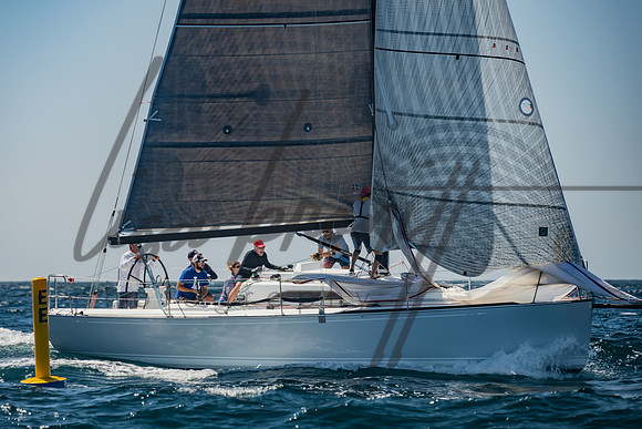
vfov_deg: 5.4
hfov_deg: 8.1
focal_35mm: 254
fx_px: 4531
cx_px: 242
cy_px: 234
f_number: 6.3
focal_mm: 200
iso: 160
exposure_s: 1/320
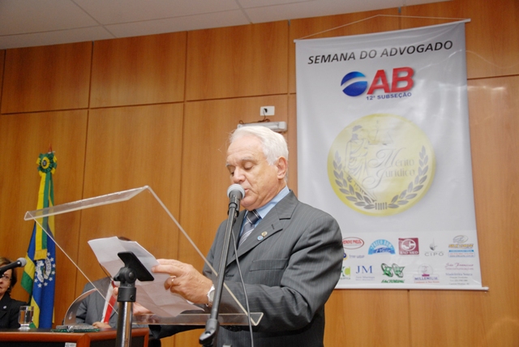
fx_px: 606
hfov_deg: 46.4
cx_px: 260
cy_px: 174
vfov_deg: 32.0
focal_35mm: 42
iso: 400
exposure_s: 1/50
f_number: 4
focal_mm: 28
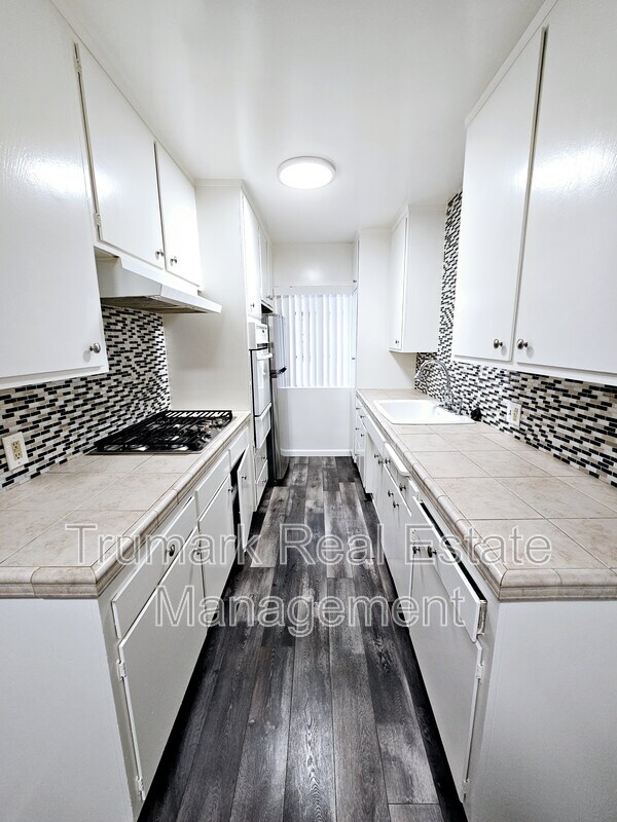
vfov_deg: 106.2
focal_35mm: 13
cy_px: 411
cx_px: 308
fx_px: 309
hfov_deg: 89.9
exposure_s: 1/60
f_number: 2.2
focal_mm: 2.2
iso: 160
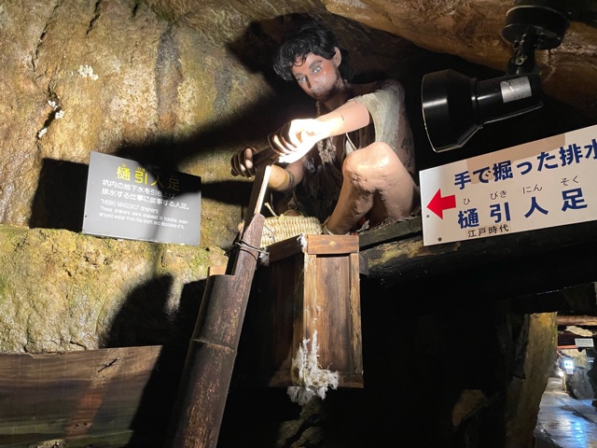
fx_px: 448
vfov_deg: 53.1
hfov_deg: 67.3
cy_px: 224
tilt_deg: +17.7
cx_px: 298
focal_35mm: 26
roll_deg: -0.2
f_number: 1.6
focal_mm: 4.2
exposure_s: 1/40
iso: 400
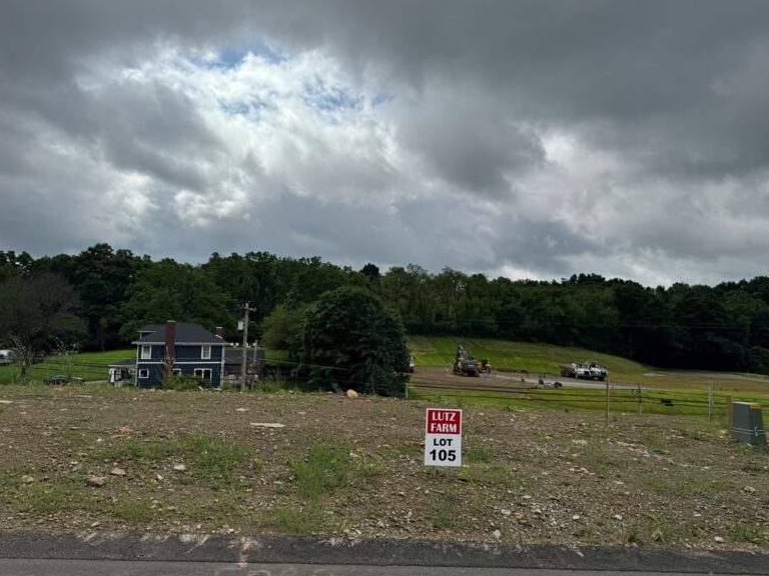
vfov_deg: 54.9
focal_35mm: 25
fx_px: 555
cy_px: 281
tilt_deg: +4.8
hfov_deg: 69.4
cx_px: 387
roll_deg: -0.8
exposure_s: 1/10417
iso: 80
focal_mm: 6.76
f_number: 1.78
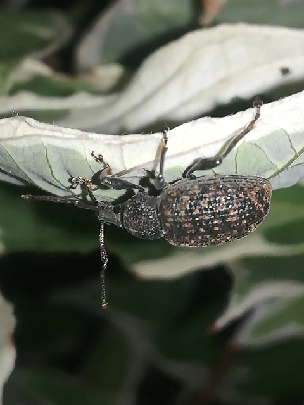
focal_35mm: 98
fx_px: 1148
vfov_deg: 20.0
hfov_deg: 15.1
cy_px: 202
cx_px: 152
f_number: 2.2
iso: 80
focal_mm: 3.83
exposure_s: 1/40
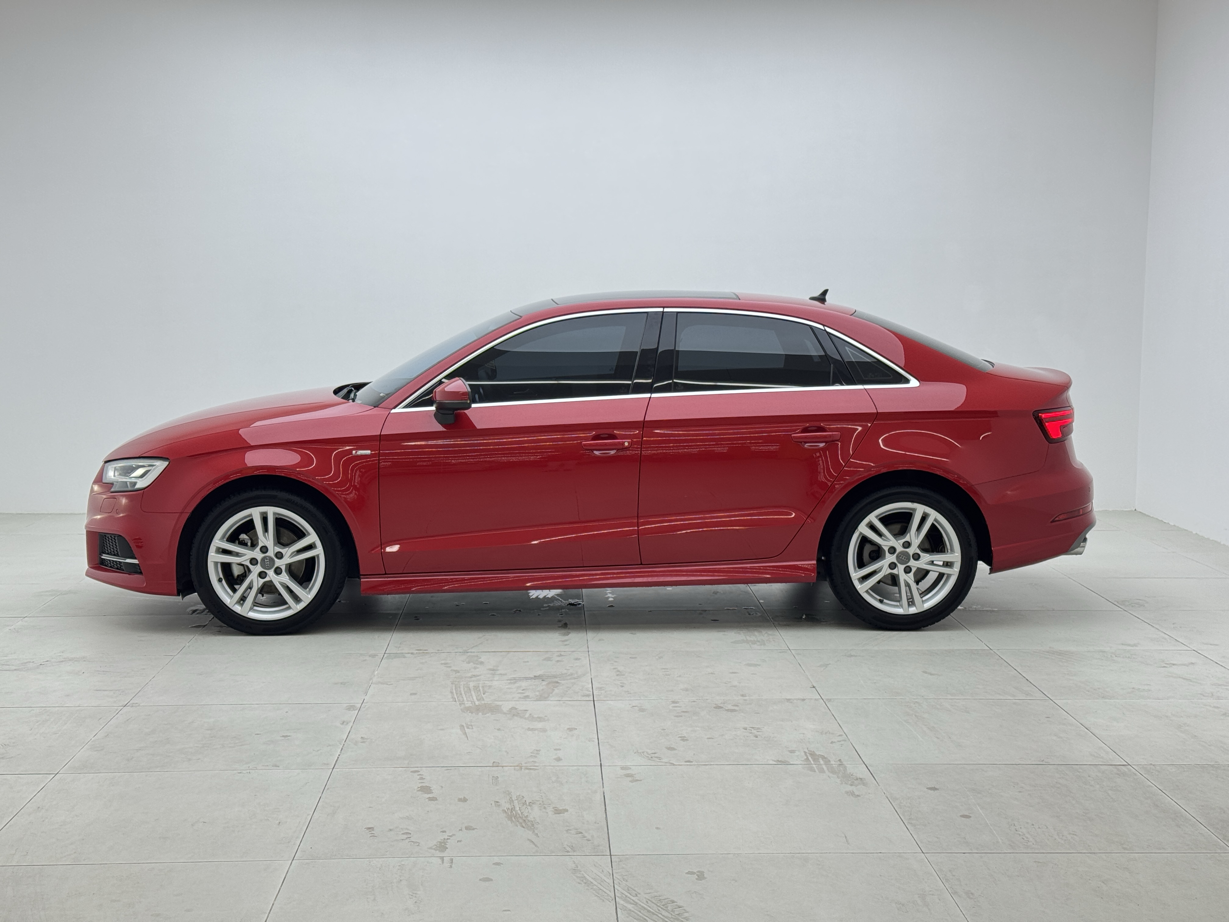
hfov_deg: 39.7
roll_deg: -0.1
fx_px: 1704
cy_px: 461
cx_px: 614
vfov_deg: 30.3
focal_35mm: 48
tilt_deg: -6.5
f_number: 1.78
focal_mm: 6.76
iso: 64
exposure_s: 1/321
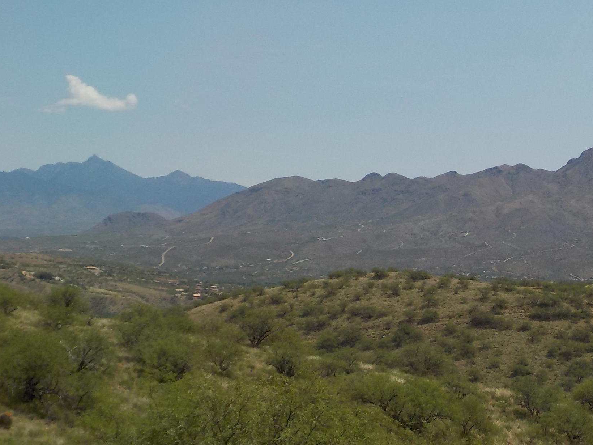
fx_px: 1473
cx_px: 475
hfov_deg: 22.4
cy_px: 204
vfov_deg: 17.2
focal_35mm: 86
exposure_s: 1/1250
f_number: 4.2
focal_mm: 6.4
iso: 125
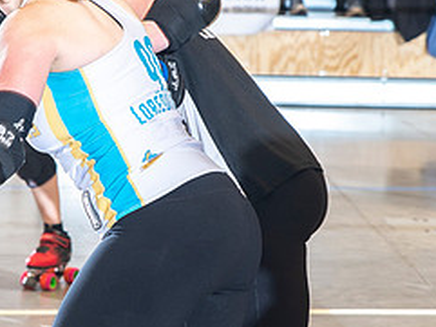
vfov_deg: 7.7
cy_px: 132
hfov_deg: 10.2
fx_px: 2445
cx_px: 151
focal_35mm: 194
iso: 500
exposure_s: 1/160
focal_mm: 70
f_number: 5
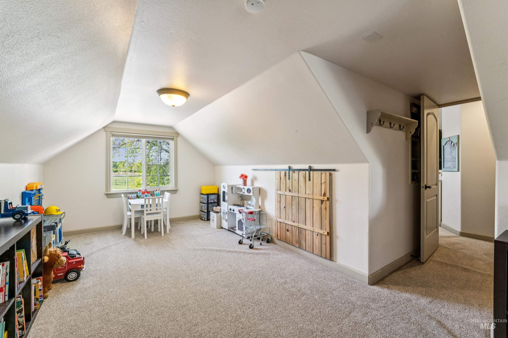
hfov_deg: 97.5
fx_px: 223
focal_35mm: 16
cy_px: 169
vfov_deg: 74.4
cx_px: 254
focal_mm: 15.8
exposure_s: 1/8
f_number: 13
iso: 400
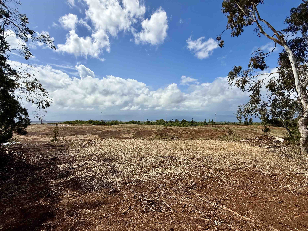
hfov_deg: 102.1
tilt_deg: -1.9
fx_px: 125
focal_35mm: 14
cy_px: 116
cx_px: 154
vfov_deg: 85.7
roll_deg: -0.6
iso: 50
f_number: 2.2
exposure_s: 1/5155
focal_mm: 2.22
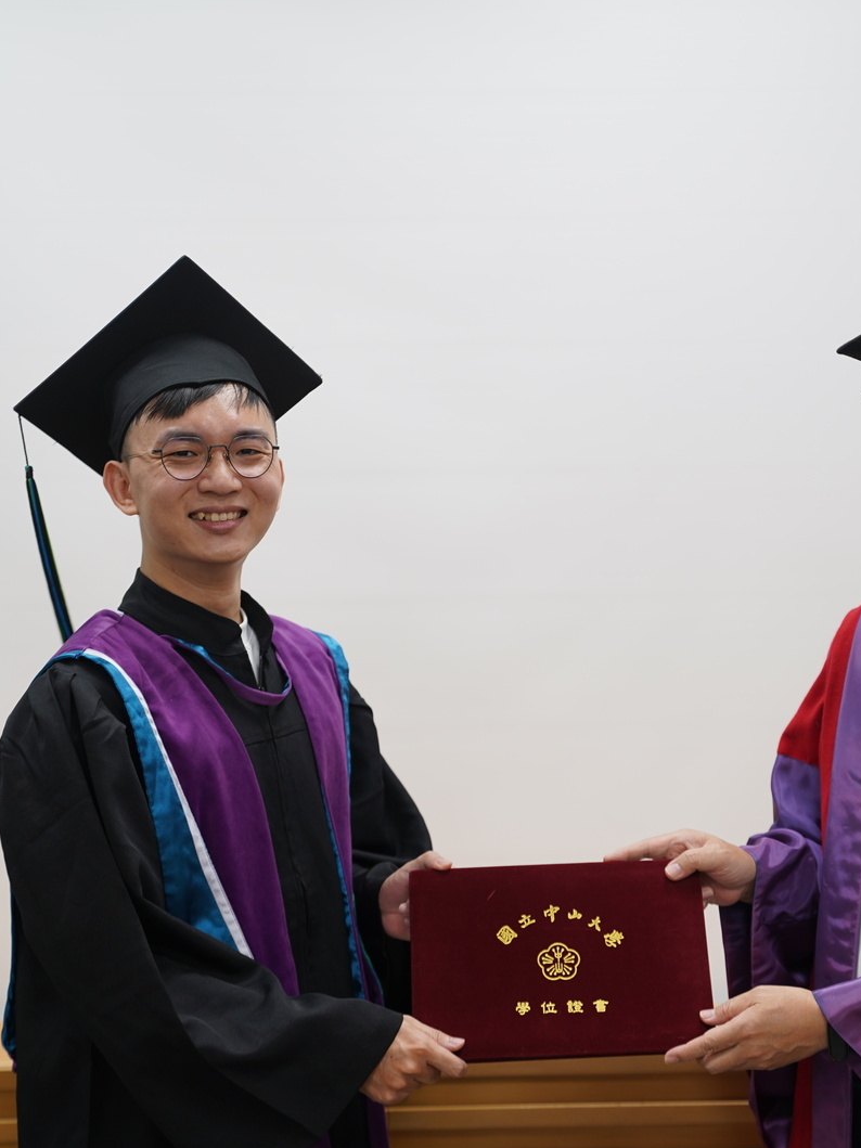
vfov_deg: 25.3
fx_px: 2554
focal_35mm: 77
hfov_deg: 19.1
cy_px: 575
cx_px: 555
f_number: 2.8
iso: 160
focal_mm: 53
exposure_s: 1/60
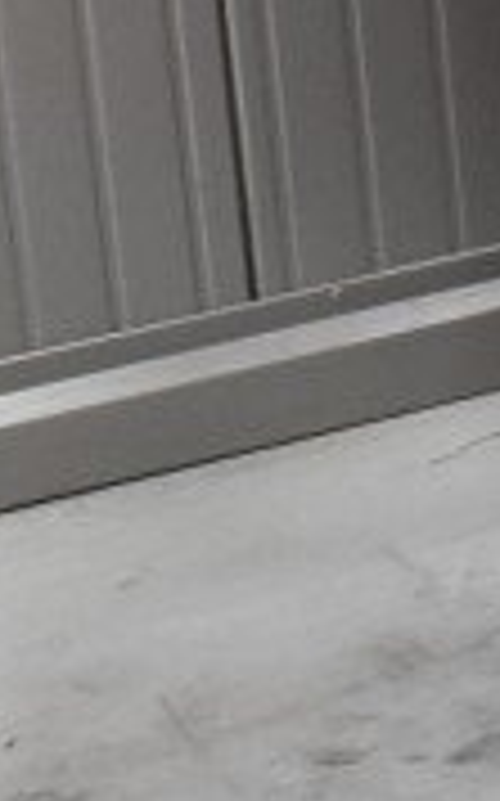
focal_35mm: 248
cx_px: 1928
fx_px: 5416
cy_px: -9
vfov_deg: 8.4
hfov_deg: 4.8
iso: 1600
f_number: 4.5
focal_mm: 24
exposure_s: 1/50
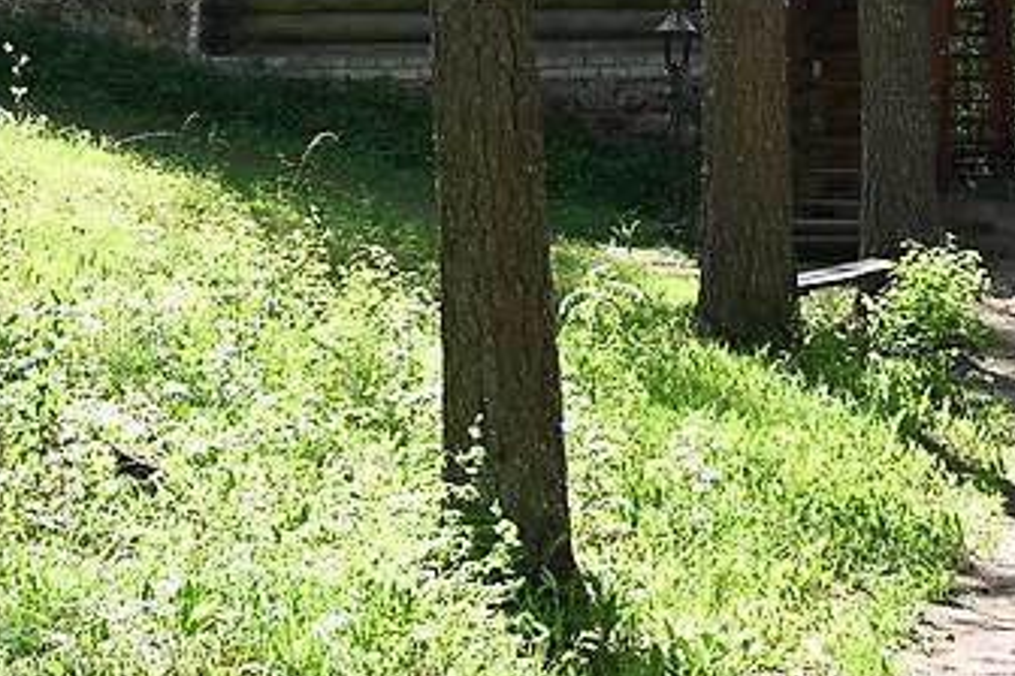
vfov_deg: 10.1
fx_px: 3721
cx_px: -12
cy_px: -332
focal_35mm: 132
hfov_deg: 15.2
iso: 250
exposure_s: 1/250
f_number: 5
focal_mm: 37
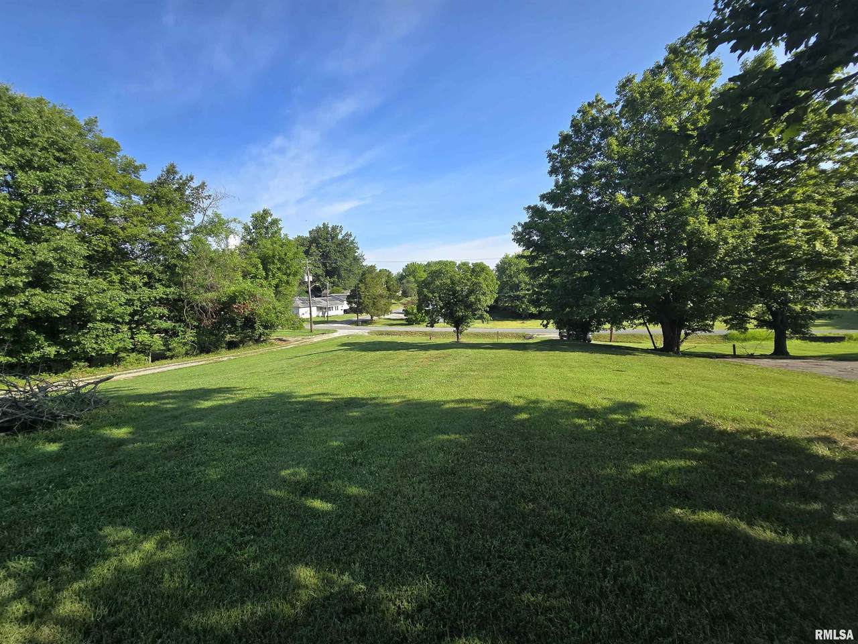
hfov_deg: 106.2
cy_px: 322
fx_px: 322
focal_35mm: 13
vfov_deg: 89.9
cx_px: 429
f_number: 2.2
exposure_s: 1/1120
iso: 50
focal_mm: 2.2
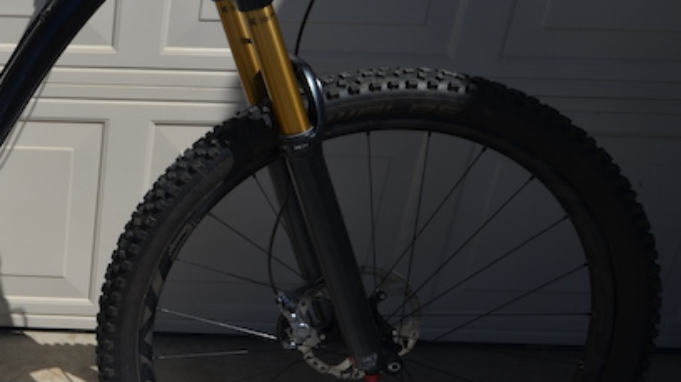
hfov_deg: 39.5
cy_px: 152
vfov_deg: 27.4
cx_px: -48
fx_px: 782
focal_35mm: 43
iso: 100
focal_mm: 11
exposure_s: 1/320
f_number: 9
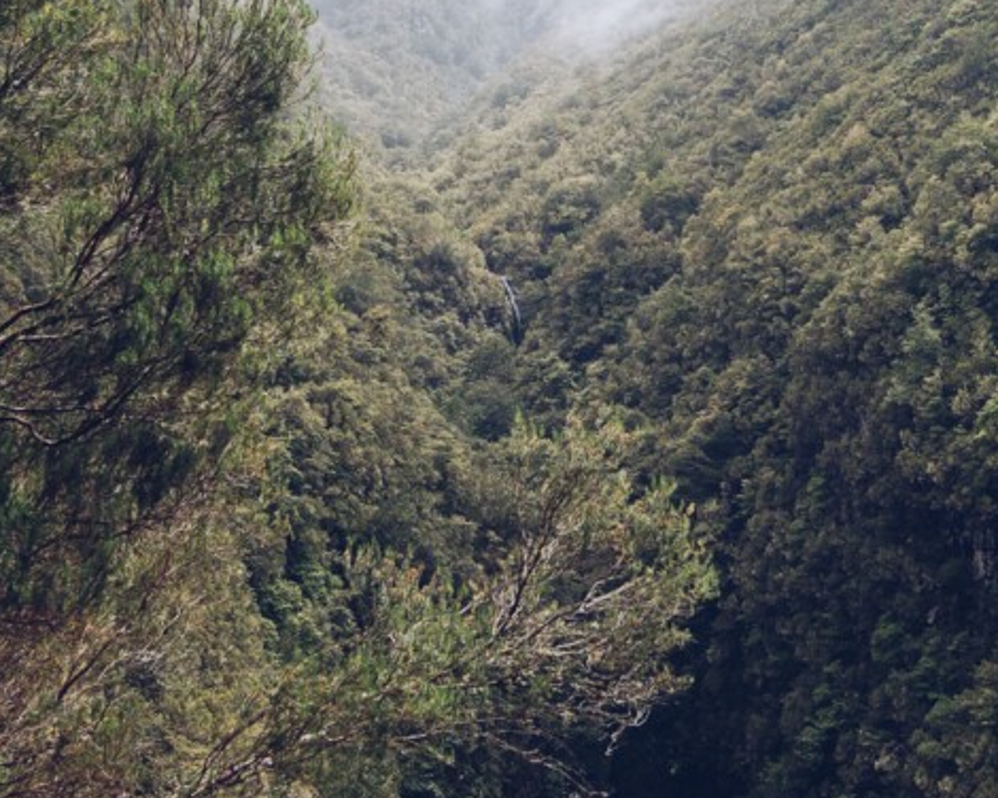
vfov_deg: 27.1
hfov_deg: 33.6
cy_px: 303
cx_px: 504
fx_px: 1654
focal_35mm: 56
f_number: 8
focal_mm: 26
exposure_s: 1/250
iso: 200
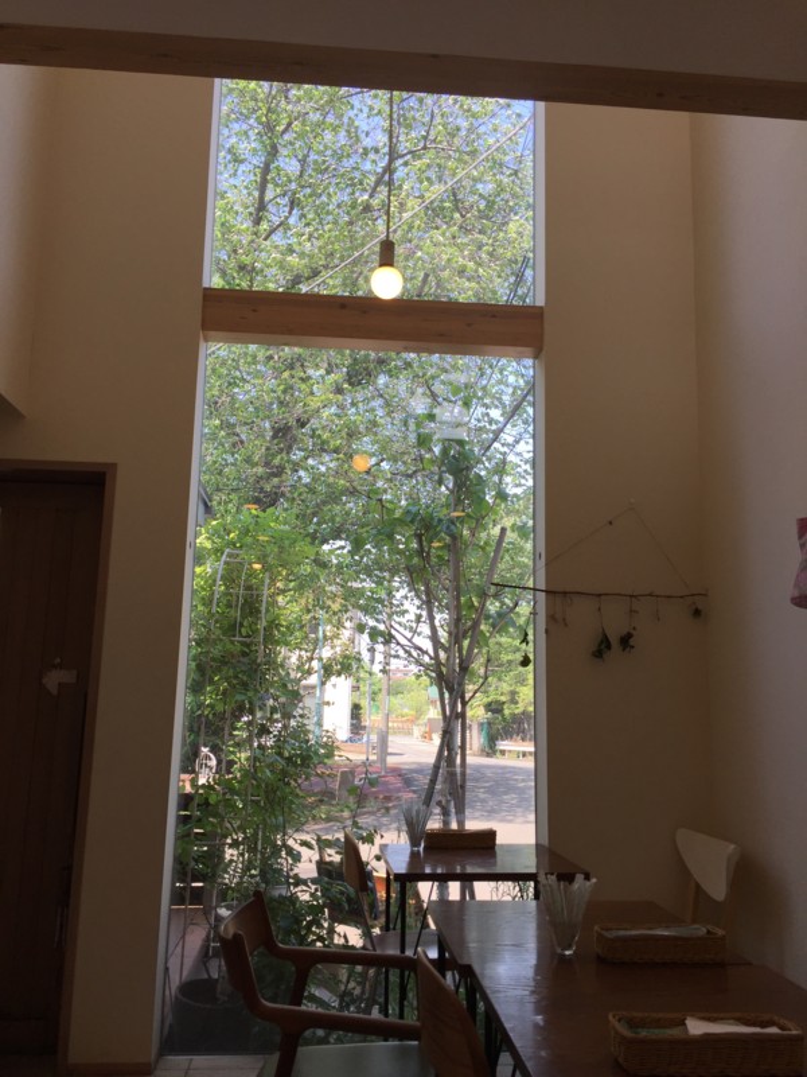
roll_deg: -0.4
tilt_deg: +10.9
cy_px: 538
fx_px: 901
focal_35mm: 29
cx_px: 404
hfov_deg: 48.2
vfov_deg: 61.7
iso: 32
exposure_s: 1/321
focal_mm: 4.15
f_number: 2.2
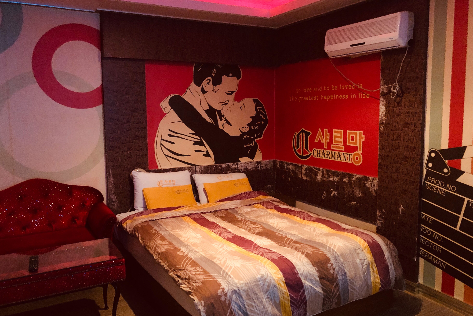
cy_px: 158
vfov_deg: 43.6
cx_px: 233
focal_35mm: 30
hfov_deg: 61.9
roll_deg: +0.0
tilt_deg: -7.4
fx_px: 394
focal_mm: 3.99
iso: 125
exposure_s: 1/4
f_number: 1.8
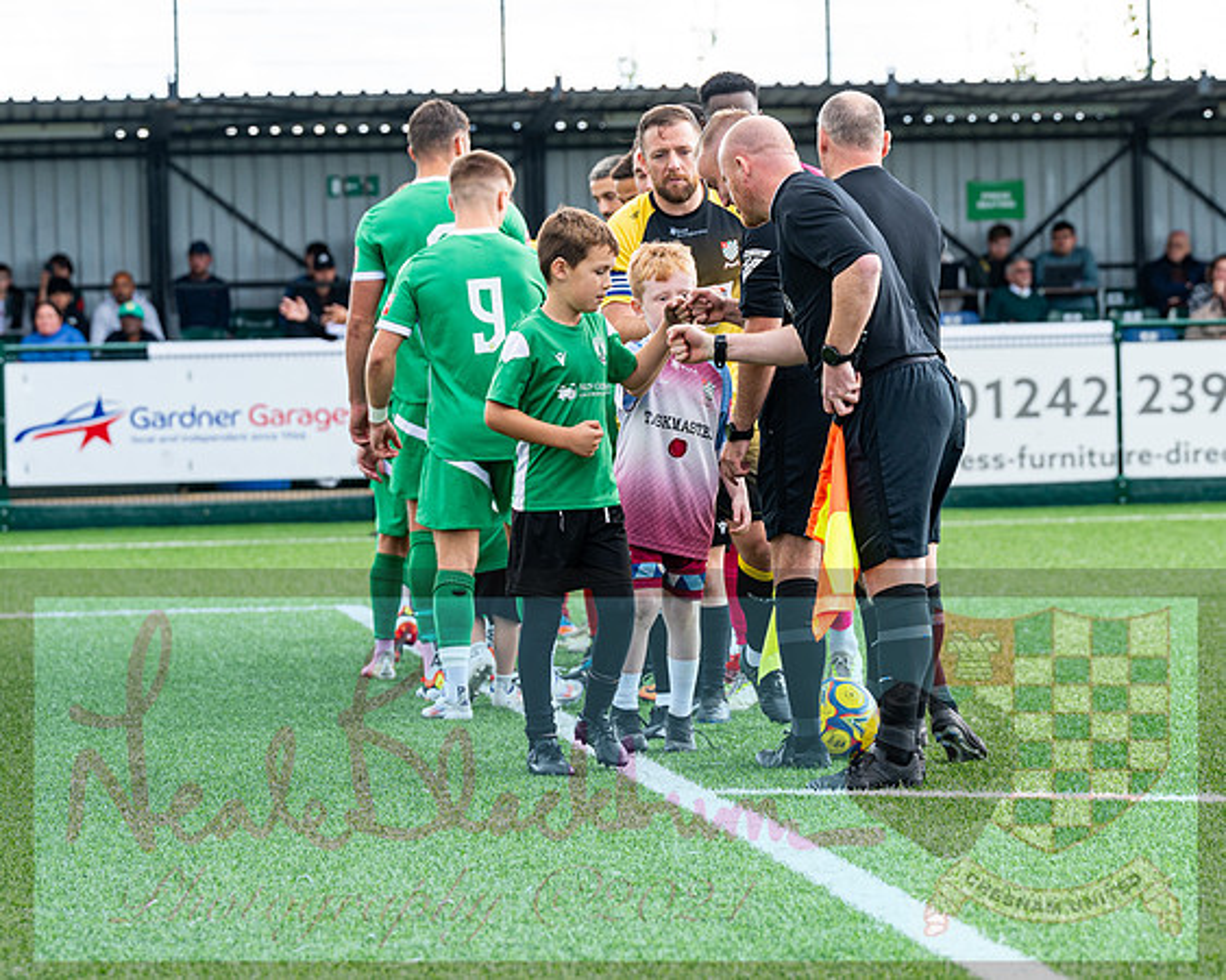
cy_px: 490
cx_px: 648
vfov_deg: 9.1
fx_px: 6131
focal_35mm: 169
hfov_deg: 11.4
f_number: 4
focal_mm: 100
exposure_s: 1/200
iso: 125
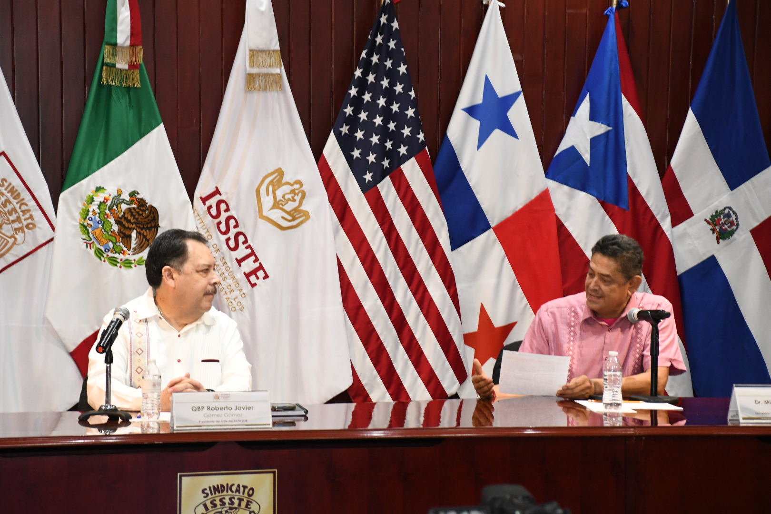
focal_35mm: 105
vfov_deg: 13.0
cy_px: 257
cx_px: 386
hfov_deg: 19.5
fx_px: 2249
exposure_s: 1/100
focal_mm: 70
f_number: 6.3
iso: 3200
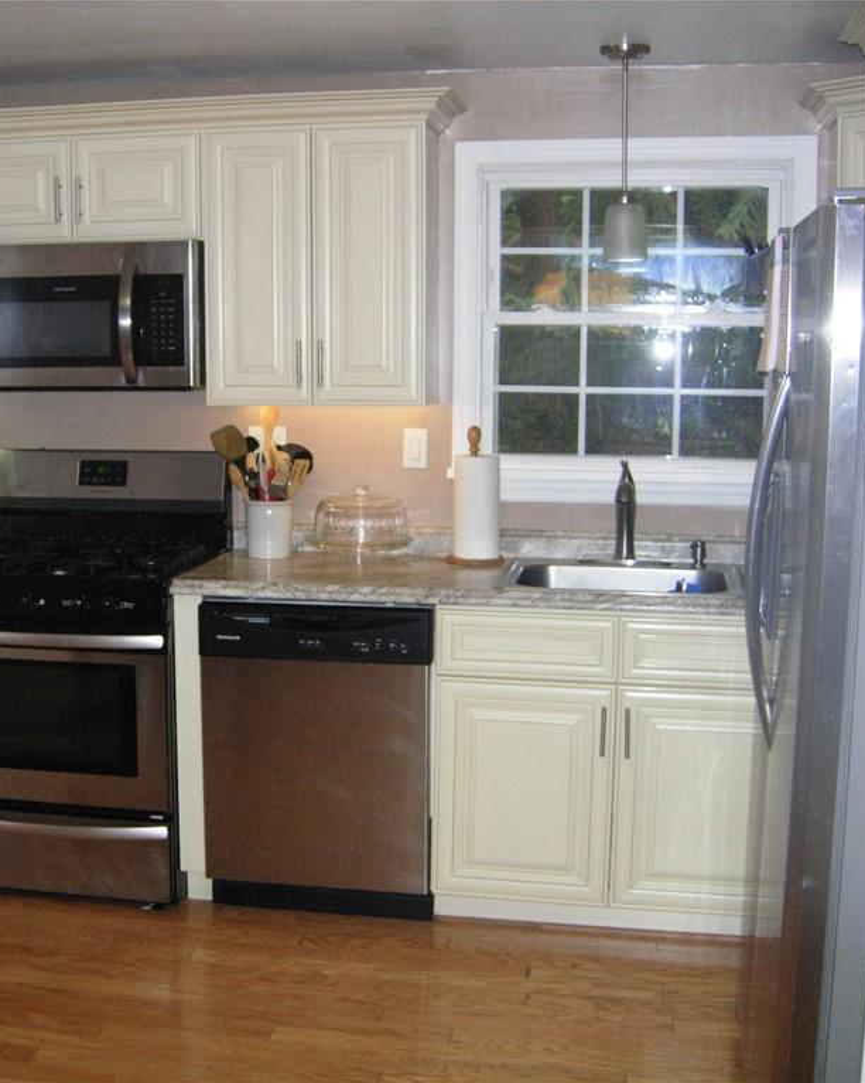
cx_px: 294
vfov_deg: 39.6
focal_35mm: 47
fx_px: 1505
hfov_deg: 31.8
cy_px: 542
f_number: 2.7
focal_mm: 7.5
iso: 200
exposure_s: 1/181
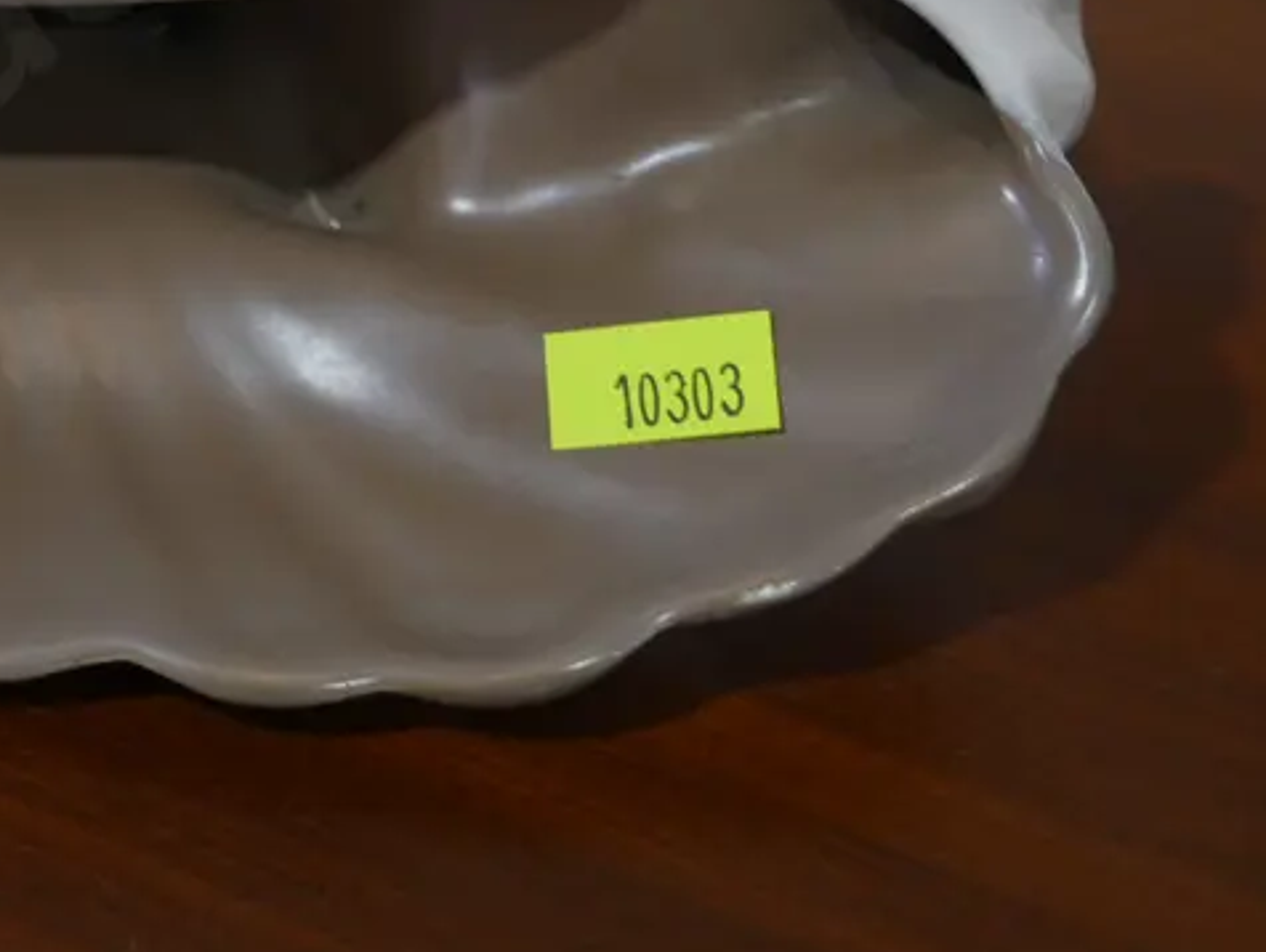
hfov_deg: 15.0
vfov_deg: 11.4
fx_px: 4723
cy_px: 25
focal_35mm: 129
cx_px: 0
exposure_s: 1/60
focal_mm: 30
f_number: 5.4
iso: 400
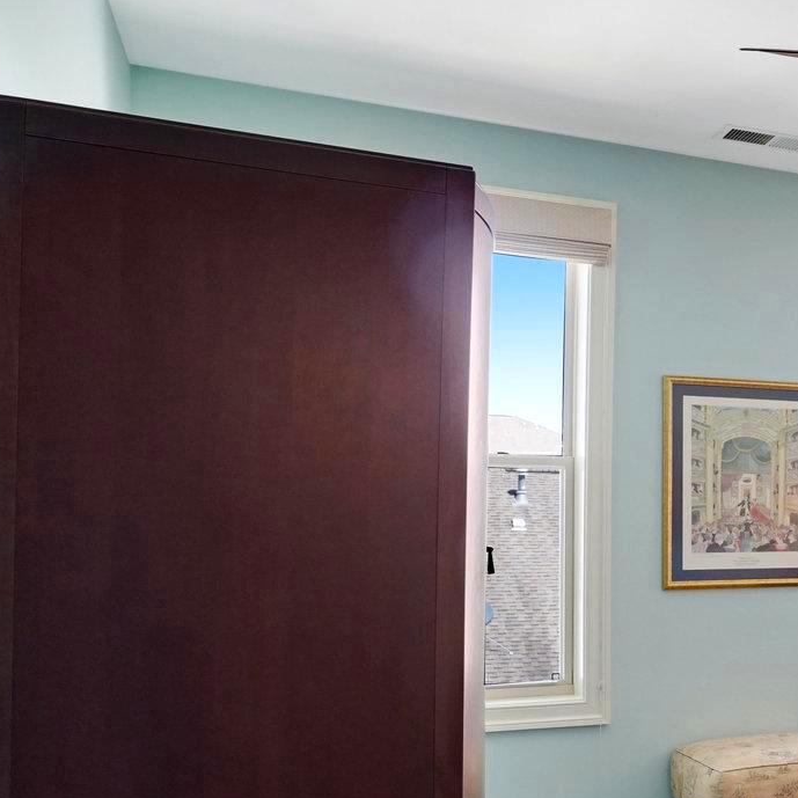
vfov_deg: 35.0
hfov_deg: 28.5
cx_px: 1056
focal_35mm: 48
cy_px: 528
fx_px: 1252
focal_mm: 19
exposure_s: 1/20
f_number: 8
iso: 1250
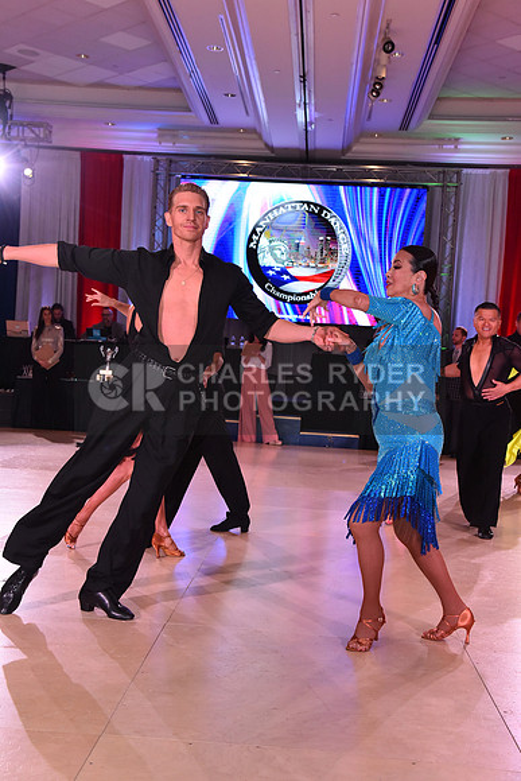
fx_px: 998
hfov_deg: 29.3
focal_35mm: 46
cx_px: 260
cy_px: 390
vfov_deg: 42.7
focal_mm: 46
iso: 2500
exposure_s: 1/320
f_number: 7.1
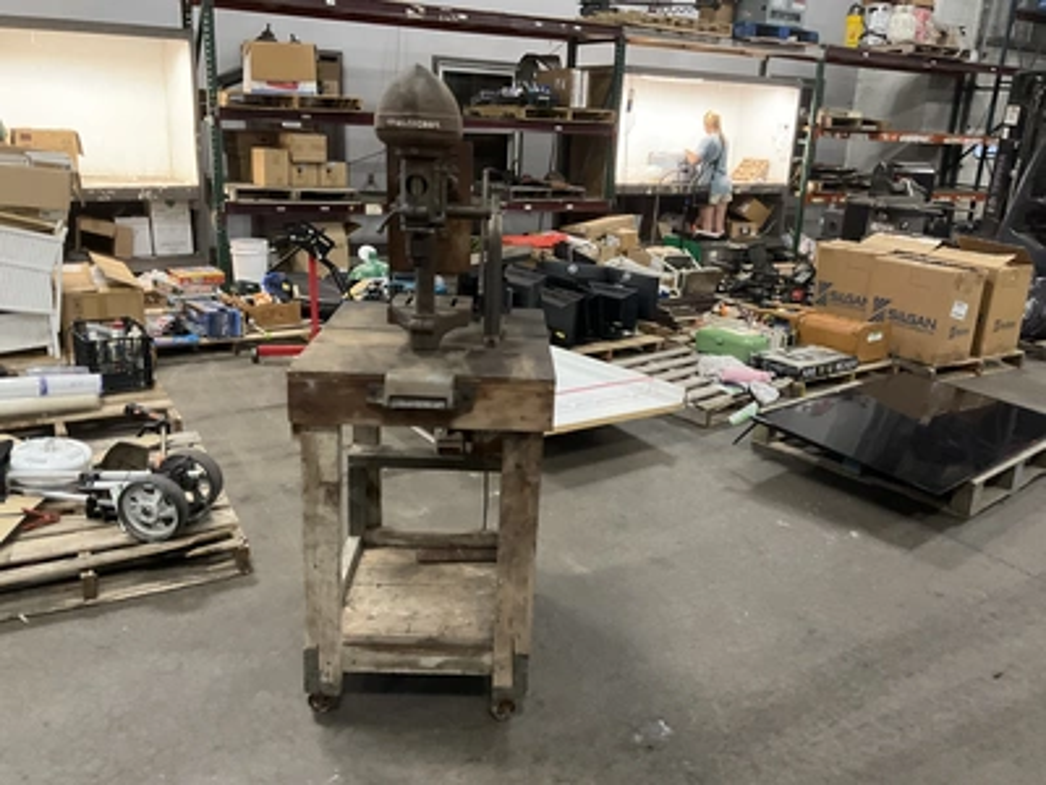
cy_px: 392
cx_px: 523
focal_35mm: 29
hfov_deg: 61.7
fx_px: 876
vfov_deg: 48.2
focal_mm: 3
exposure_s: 1/40
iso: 250
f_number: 1.8
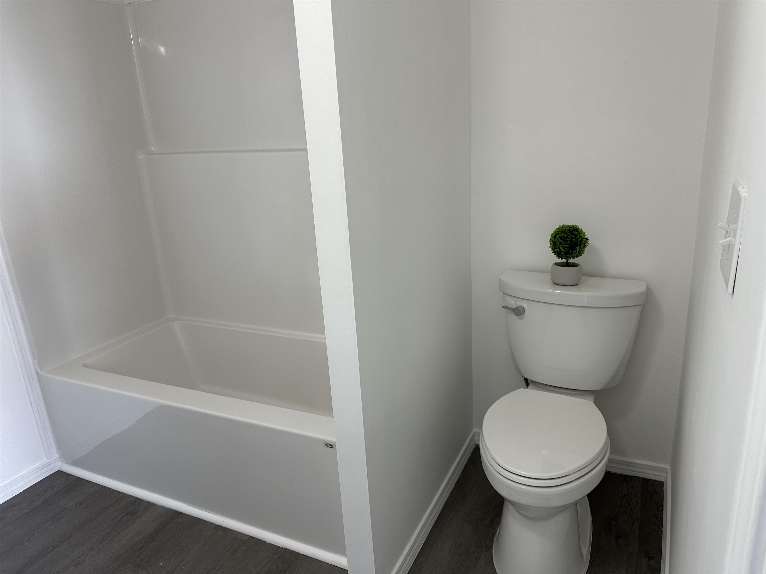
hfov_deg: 71.6
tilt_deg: -16.8
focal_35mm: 24
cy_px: 287
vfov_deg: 56.8
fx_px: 531
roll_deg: +3.5
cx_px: 383
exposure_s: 1/120
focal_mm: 6.86
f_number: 1.78
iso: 100
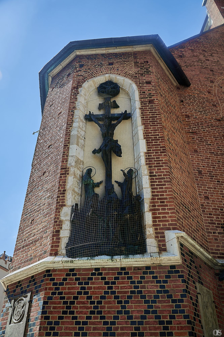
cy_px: 168
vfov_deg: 60.3
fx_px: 289
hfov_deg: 42.3
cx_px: 112
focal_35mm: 31
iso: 200
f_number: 3.8
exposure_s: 1/640
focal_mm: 21
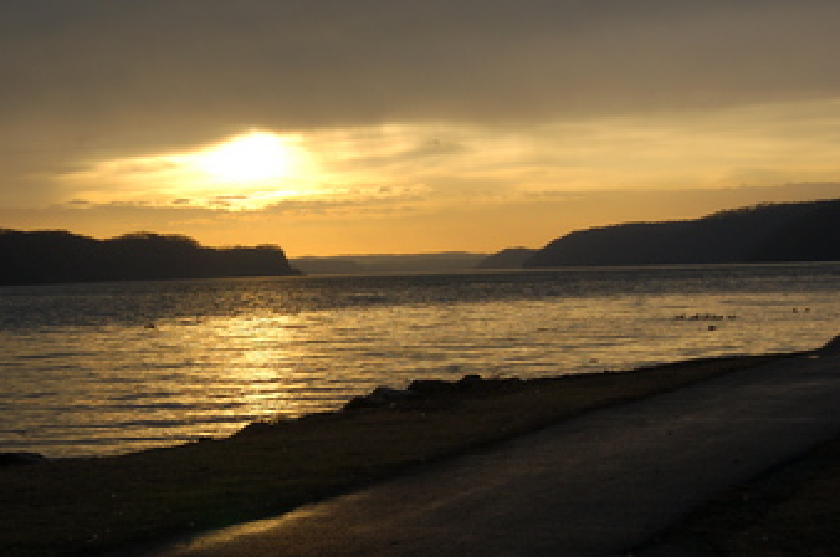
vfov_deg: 19.1
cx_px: 236
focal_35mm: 71
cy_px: 331
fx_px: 1654
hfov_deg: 28.2
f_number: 5.6
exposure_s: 1/250
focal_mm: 32
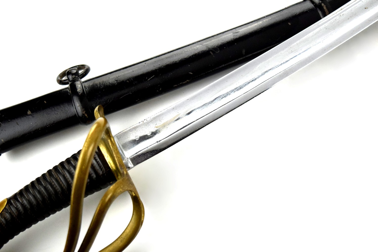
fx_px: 662
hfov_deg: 31.9
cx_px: 189
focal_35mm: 63
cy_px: 126
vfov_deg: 21.6
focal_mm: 42
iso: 1600
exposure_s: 1/4000
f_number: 5
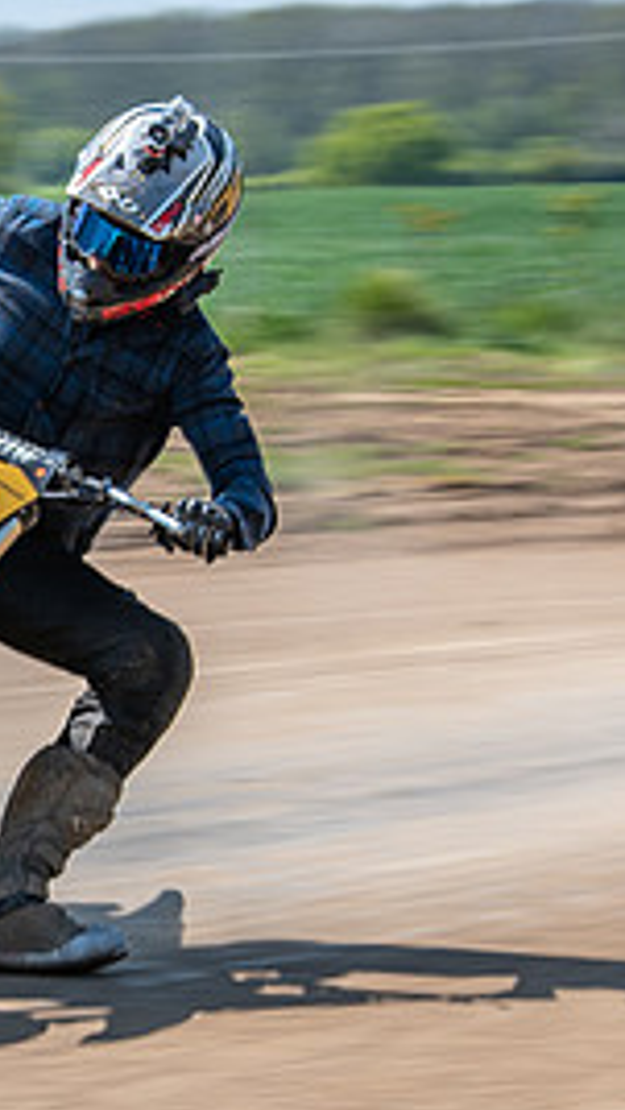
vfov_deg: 7.4
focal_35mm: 293
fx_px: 8622
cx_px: -248
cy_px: 656
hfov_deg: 4.1
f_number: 8
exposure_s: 1/125
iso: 100
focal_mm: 95
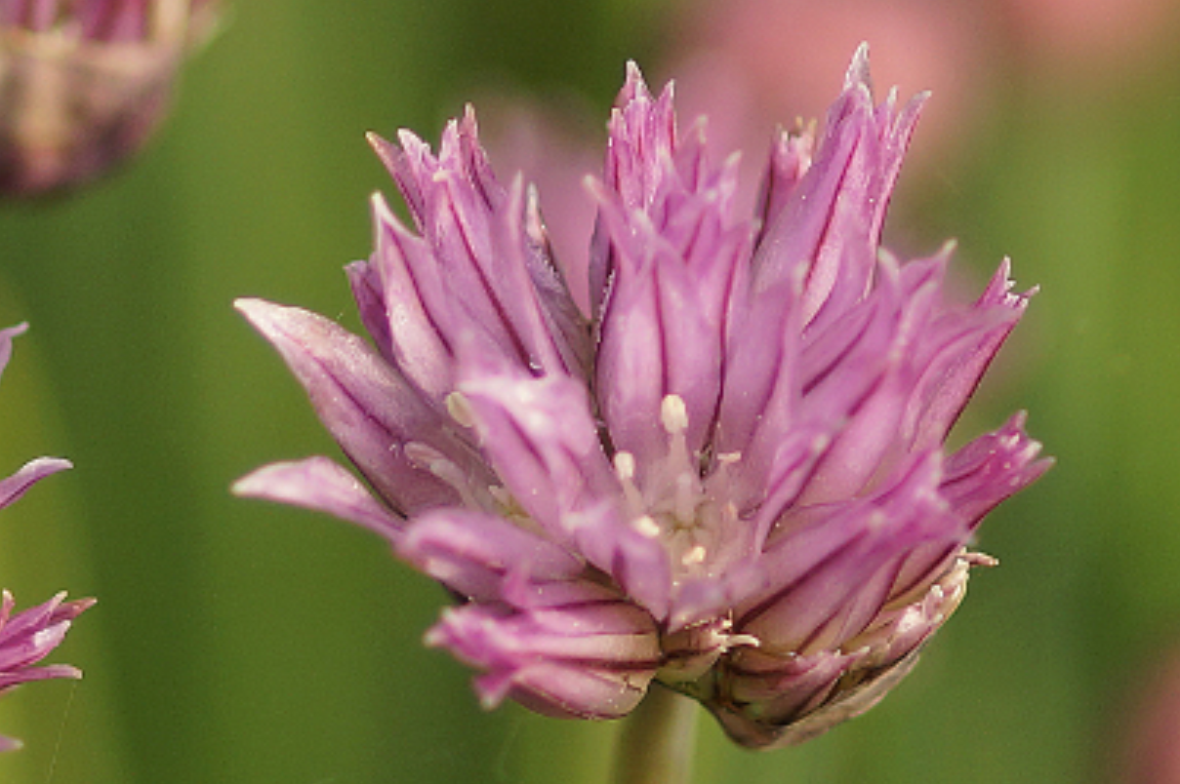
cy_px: 532
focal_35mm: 447
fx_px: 14639
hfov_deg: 4.6
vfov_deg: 3.1
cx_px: 100
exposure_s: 1/640
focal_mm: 100
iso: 100
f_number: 2.8
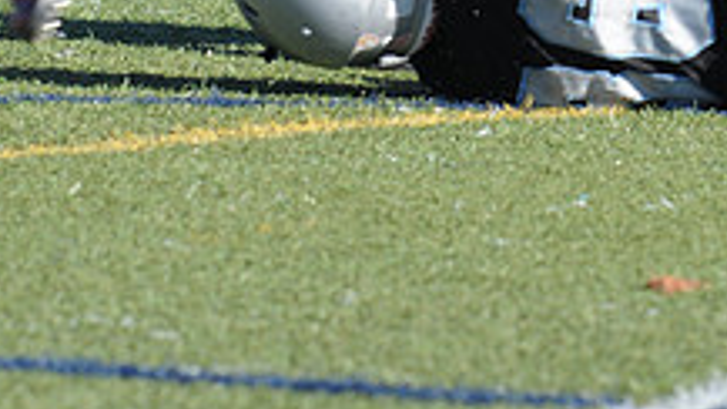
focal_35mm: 1256
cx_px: 514
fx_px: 24209
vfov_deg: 1.0
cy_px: -318
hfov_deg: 1.7
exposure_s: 1/500
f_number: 6.3
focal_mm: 300
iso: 200
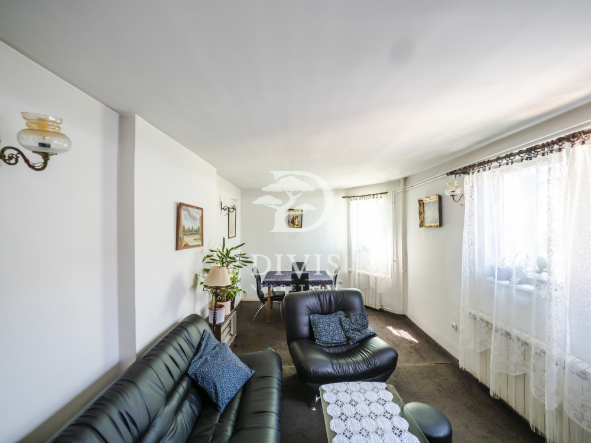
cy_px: 222
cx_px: 296
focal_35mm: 14
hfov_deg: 102.1
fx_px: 239
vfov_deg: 85.7
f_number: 4
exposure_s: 1/30
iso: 400
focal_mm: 7
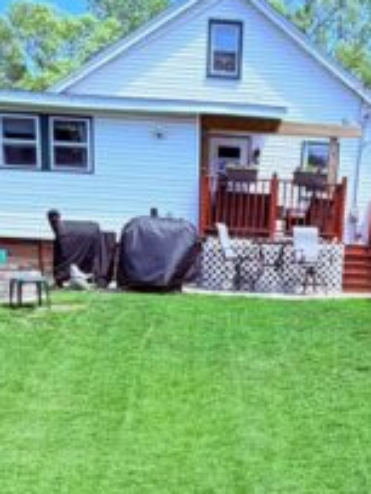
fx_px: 786
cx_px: 255
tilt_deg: -15.7
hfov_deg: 26.4
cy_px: 487
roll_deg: -2.6
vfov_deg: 32.3
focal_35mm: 55
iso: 40
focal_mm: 2.22
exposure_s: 1/679
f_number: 2.2
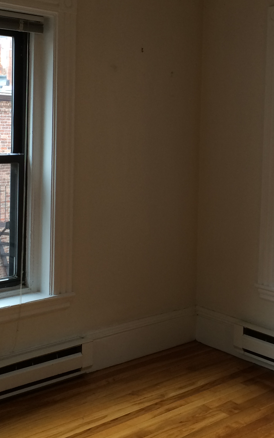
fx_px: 621
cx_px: 157
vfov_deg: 38.6
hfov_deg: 24.8
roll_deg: -0.6
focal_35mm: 52
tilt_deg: -4.8
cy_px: 166
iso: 50
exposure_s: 1/30
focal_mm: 4.15
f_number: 2.2
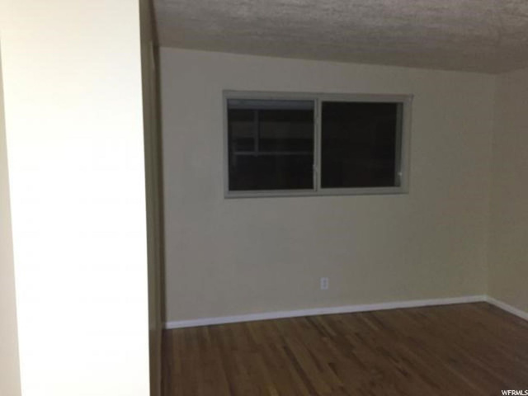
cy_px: 198
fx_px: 442
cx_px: 264
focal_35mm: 29
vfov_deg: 48.2
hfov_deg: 61.7
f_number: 2.2
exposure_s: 1/30
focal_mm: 4.15
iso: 200
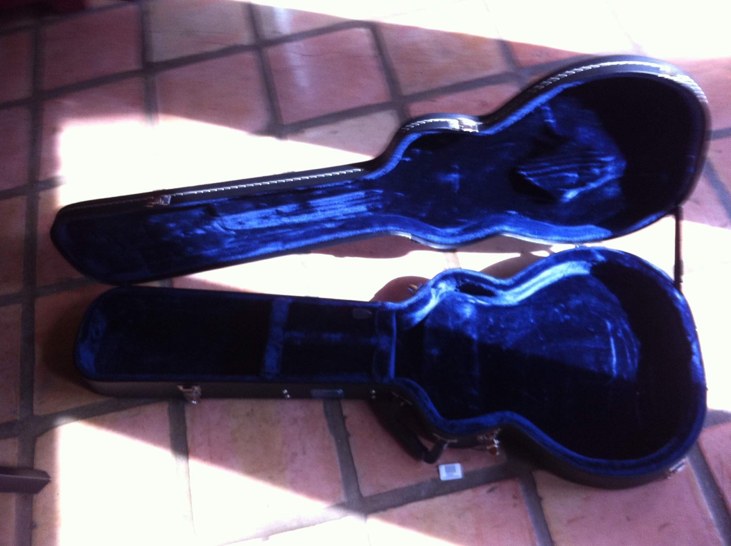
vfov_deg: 40.6
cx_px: 366
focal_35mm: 35
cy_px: 273
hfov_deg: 52.7
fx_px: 738
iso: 160
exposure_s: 1/17
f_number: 2.8
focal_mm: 3.85
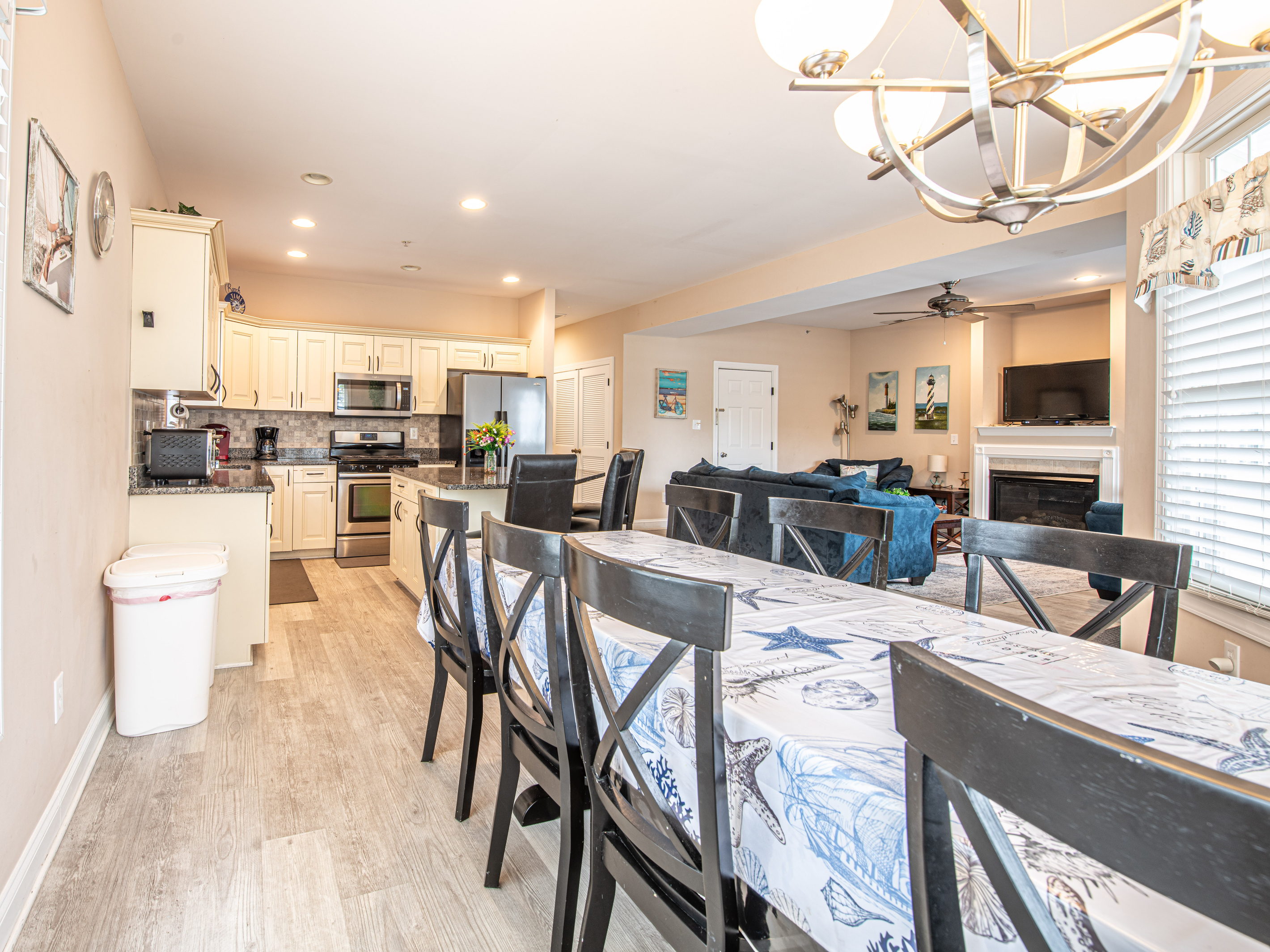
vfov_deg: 76.5
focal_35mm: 16
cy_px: 436
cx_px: 495
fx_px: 602
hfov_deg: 91.6
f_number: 9
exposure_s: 2
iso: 64
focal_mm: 14
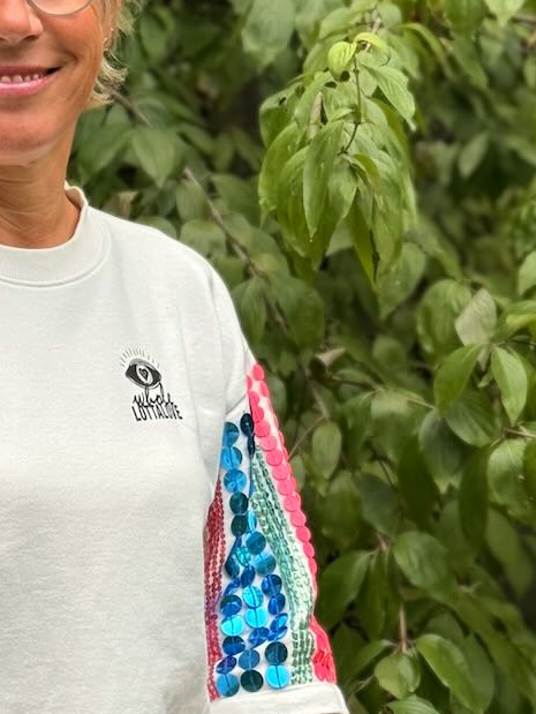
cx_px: -36
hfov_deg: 11.8
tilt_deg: -8.1
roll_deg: +0.6
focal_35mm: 124
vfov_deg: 15.8
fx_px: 2557
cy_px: 538
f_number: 1.78
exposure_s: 1/928
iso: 64
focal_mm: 6.76
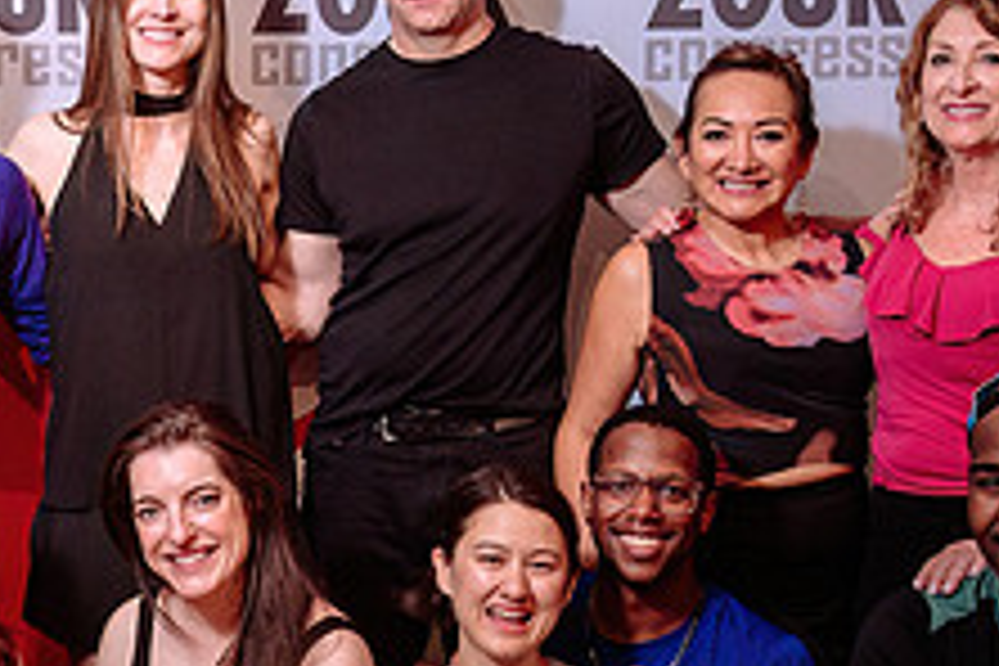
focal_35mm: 101
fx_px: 2803
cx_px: 112
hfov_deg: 19.9
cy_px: 461
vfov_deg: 13.5
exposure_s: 1/100
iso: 500
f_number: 5
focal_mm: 30
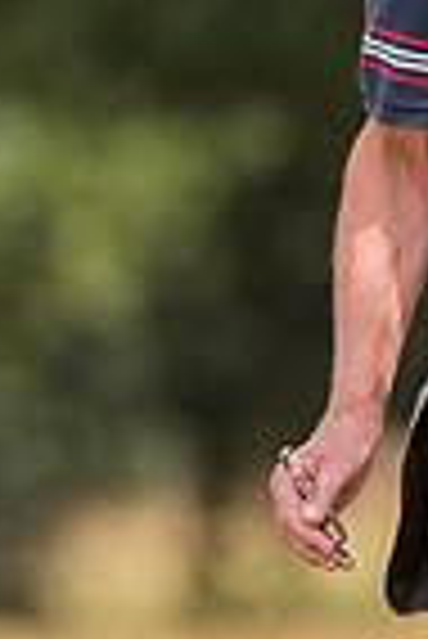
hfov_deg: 1.1
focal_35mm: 1229
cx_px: 1198
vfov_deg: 1.7
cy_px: 117
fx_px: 21862
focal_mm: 300
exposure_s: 1/2000
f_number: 4.5
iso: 400
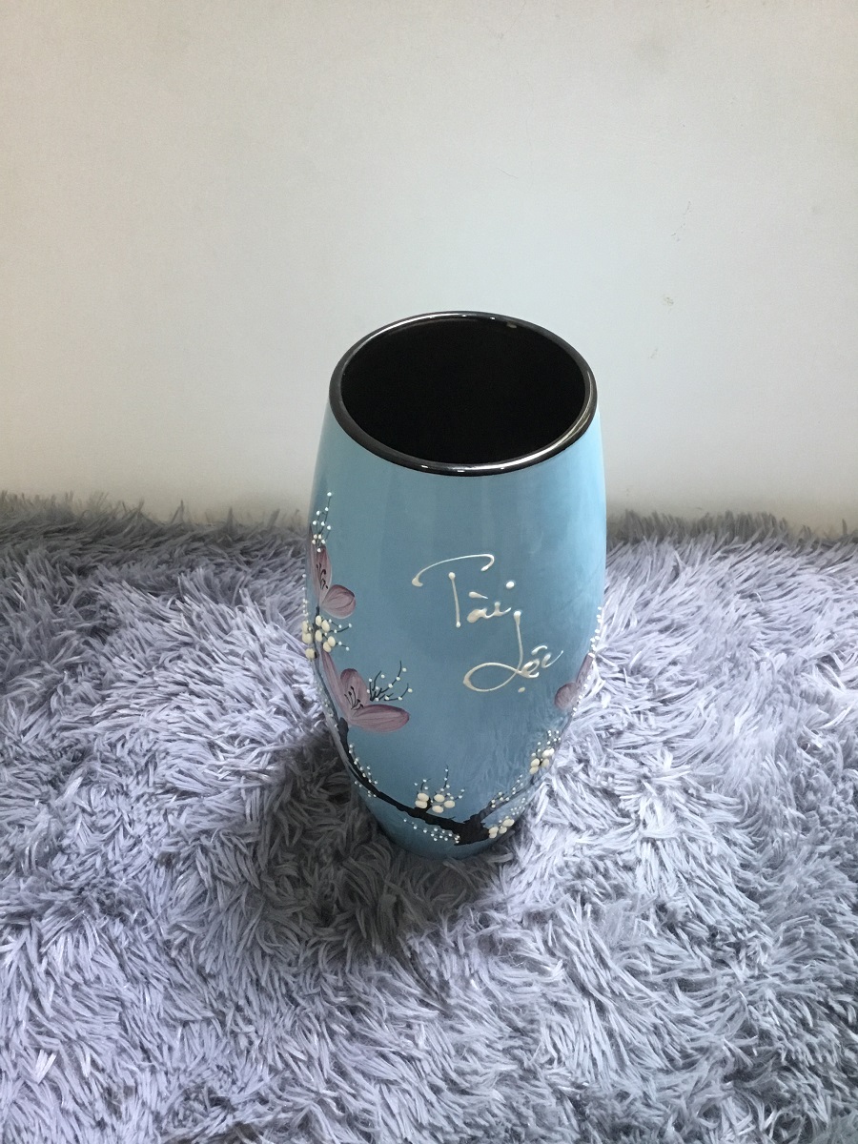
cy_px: 572
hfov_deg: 45.4
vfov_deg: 58.4
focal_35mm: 31
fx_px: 1024
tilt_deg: -50.0
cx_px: 429
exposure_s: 1/33
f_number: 2.4
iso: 160
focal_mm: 3.3
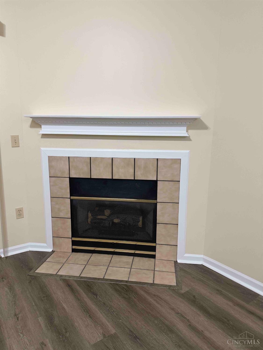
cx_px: 132
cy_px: 175
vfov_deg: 71.6
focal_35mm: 24
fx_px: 243
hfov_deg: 56.8
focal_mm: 6.76
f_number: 1.78
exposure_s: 1/60
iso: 200
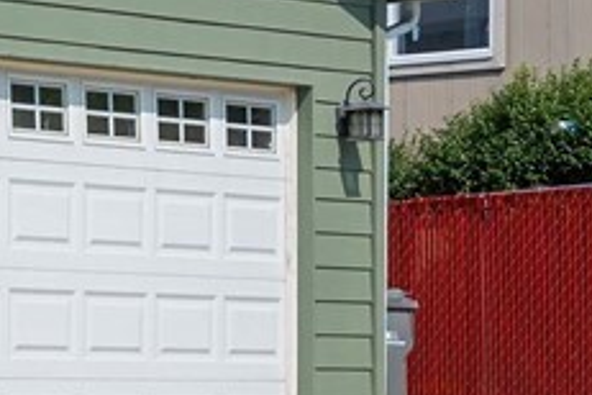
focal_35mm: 191
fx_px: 3141
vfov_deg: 7.2
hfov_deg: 9.4
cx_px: -932
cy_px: 335
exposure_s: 1/400
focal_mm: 26
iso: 100
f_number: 8
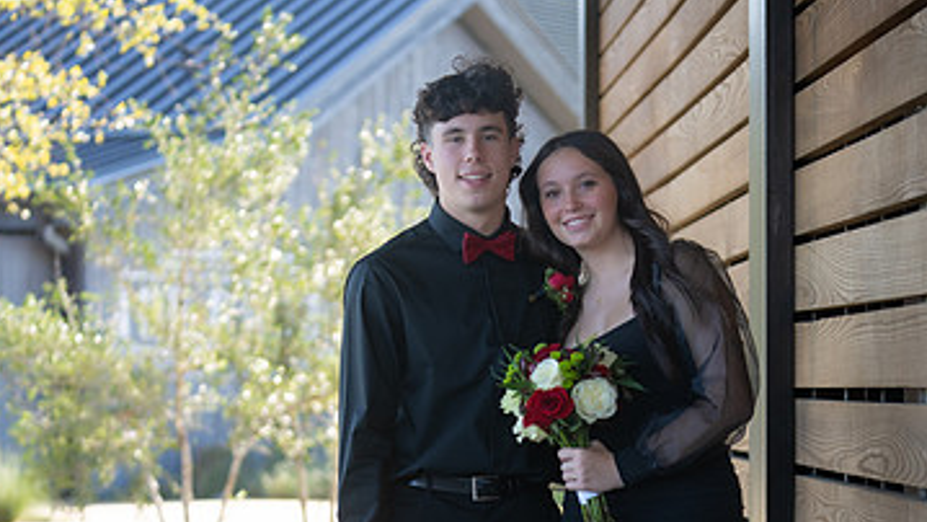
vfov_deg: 9.1
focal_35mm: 132
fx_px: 3245
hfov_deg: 16.2
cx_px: 622
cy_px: 529
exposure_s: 1/320
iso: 160
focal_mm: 70
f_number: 2.8
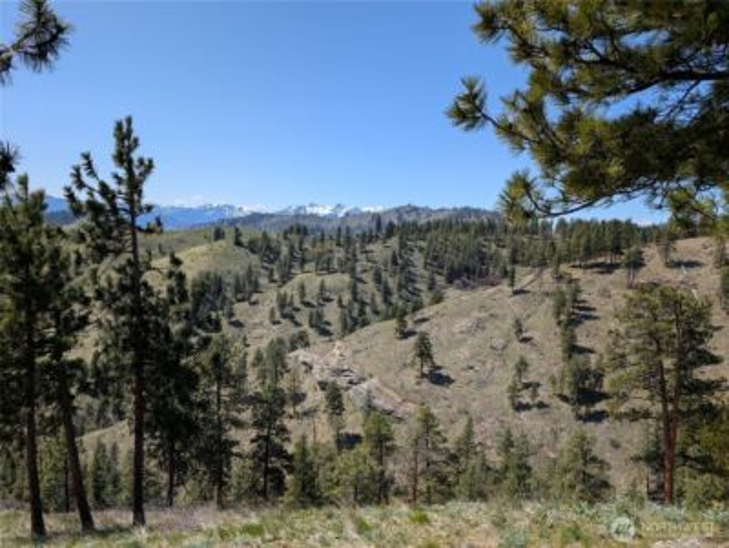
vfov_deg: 56.9
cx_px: 364
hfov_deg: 71.5
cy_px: 274
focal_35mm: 24
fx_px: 506
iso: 20
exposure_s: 1/1280
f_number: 1.68
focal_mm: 6.9
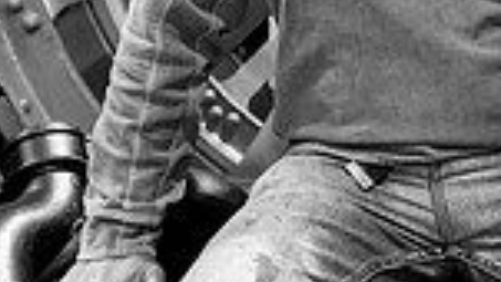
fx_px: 1342
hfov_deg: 21.0
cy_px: -144
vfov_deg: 11.5
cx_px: 382
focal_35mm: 101
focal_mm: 24
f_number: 5
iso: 2000
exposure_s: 1/25
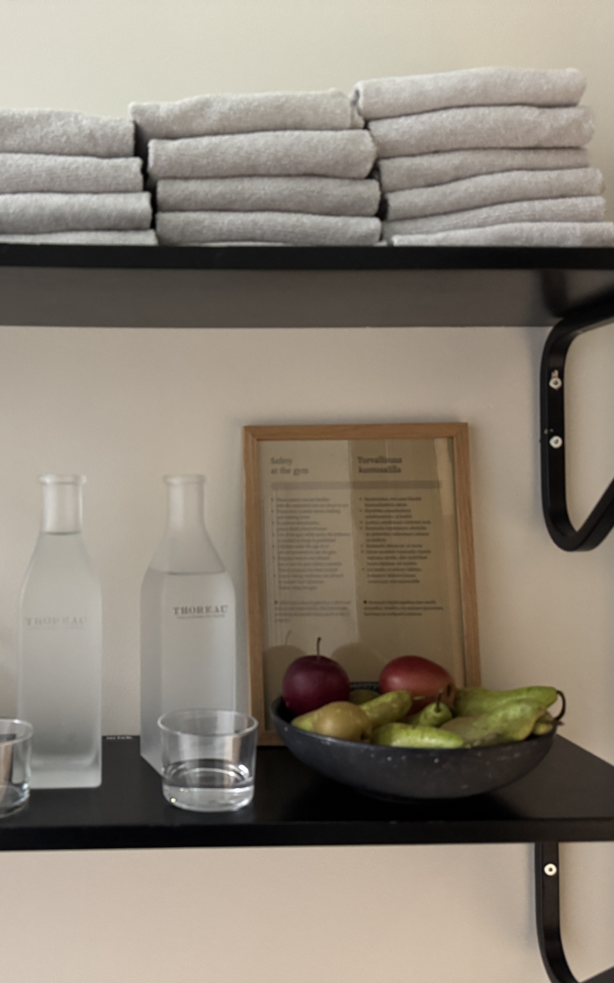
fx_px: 910
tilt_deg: -1.0
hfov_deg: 36.3
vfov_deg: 56.7
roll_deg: +0.1
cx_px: 143
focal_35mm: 34
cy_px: 492
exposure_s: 1/49
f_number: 1.78
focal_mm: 6.76
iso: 800
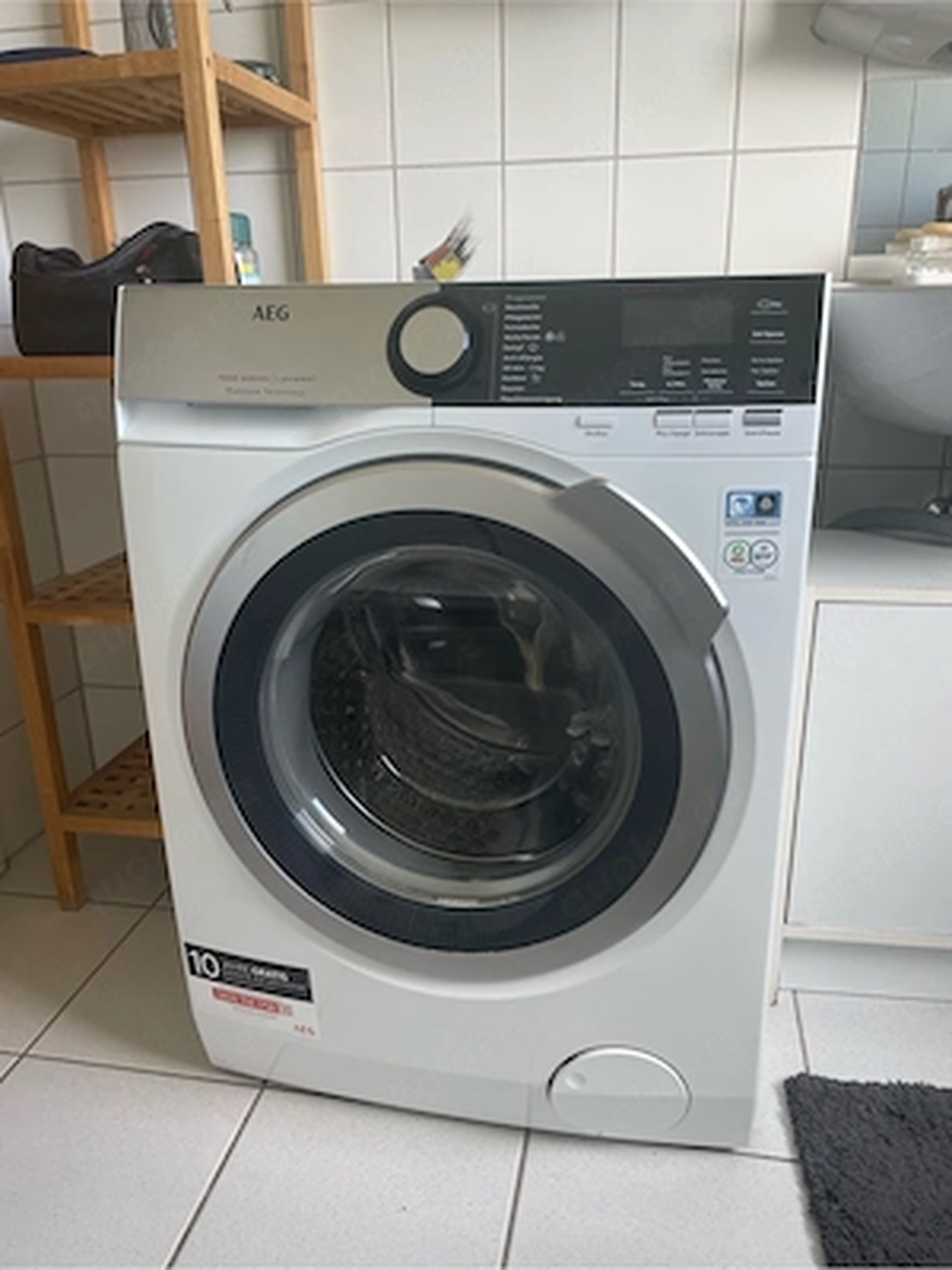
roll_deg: +1.4
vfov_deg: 67.3
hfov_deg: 53.1
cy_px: 635
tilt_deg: -18.1
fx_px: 953
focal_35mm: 26
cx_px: 476
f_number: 1.6
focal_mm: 4.2
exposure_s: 1/121
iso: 64
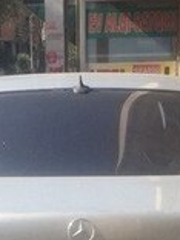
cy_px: 286
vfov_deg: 20.0
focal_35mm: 92
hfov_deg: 16.1
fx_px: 638
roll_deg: -0.3
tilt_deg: -16.0
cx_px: 78
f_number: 2.2
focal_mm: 4.15
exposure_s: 1/1099
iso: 32
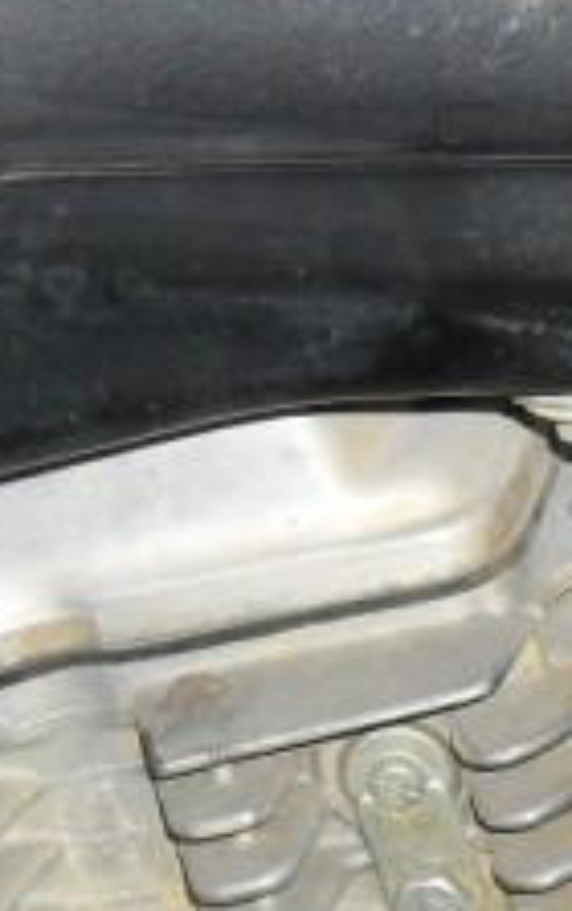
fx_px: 4624
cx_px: 1410
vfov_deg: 11.2
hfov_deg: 6.7
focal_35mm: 186
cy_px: 874
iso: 200
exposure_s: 1/45
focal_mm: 8.7
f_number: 3.9
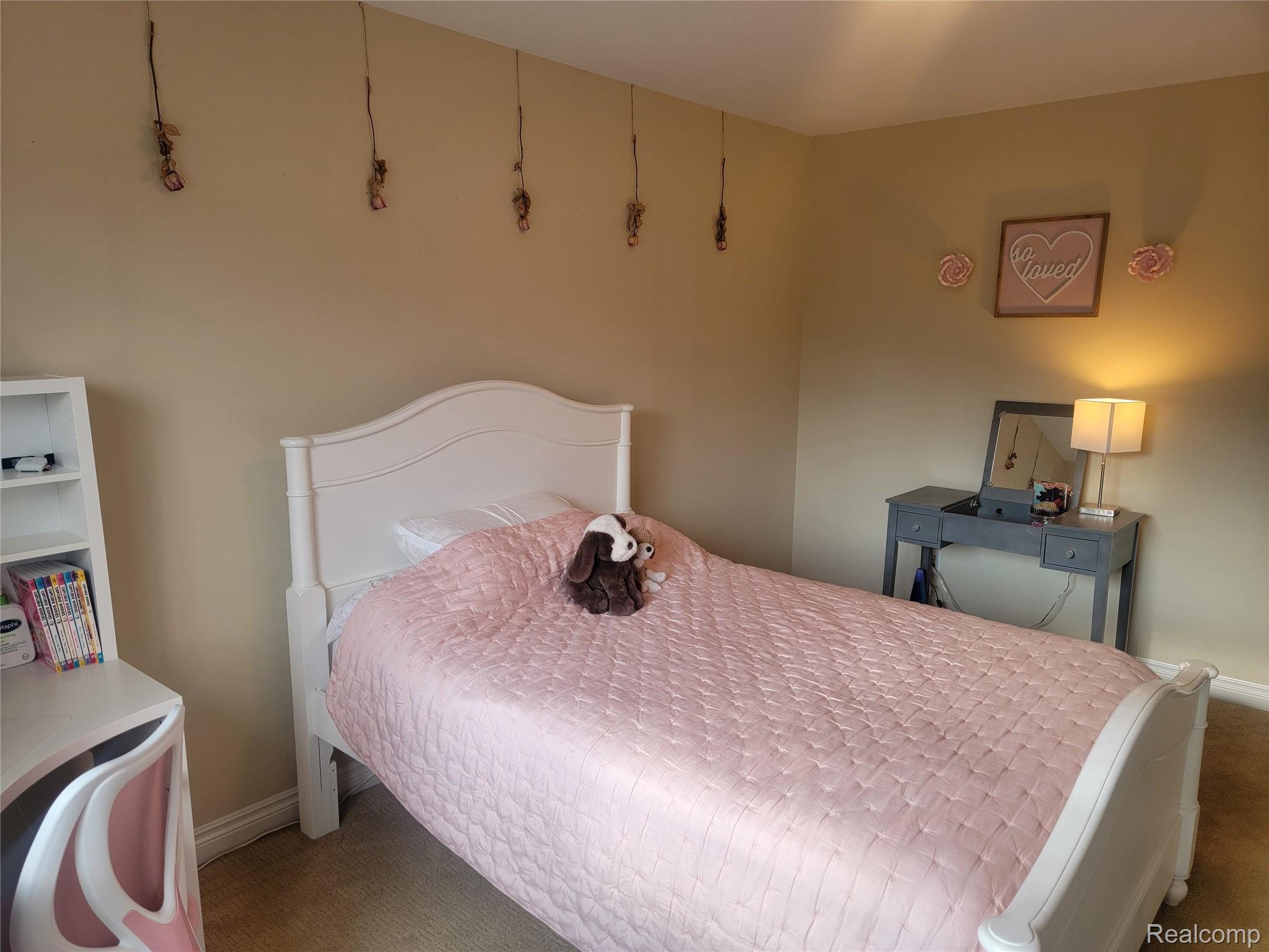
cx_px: 634
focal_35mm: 24
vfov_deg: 56.8
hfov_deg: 71.6
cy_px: 476
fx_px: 880
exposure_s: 1/120
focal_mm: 6.7
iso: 64
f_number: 1.8
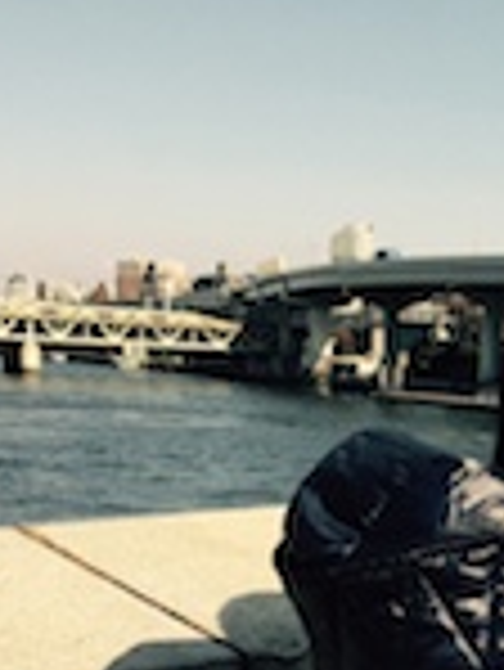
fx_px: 1512
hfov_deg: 18.3
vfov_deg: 24.1
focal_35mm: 78
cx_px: 544
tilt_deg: -10.1
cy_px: 634
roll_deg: -2.5
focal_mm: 4.15
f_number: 2.2
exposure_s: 1/2083
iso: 32
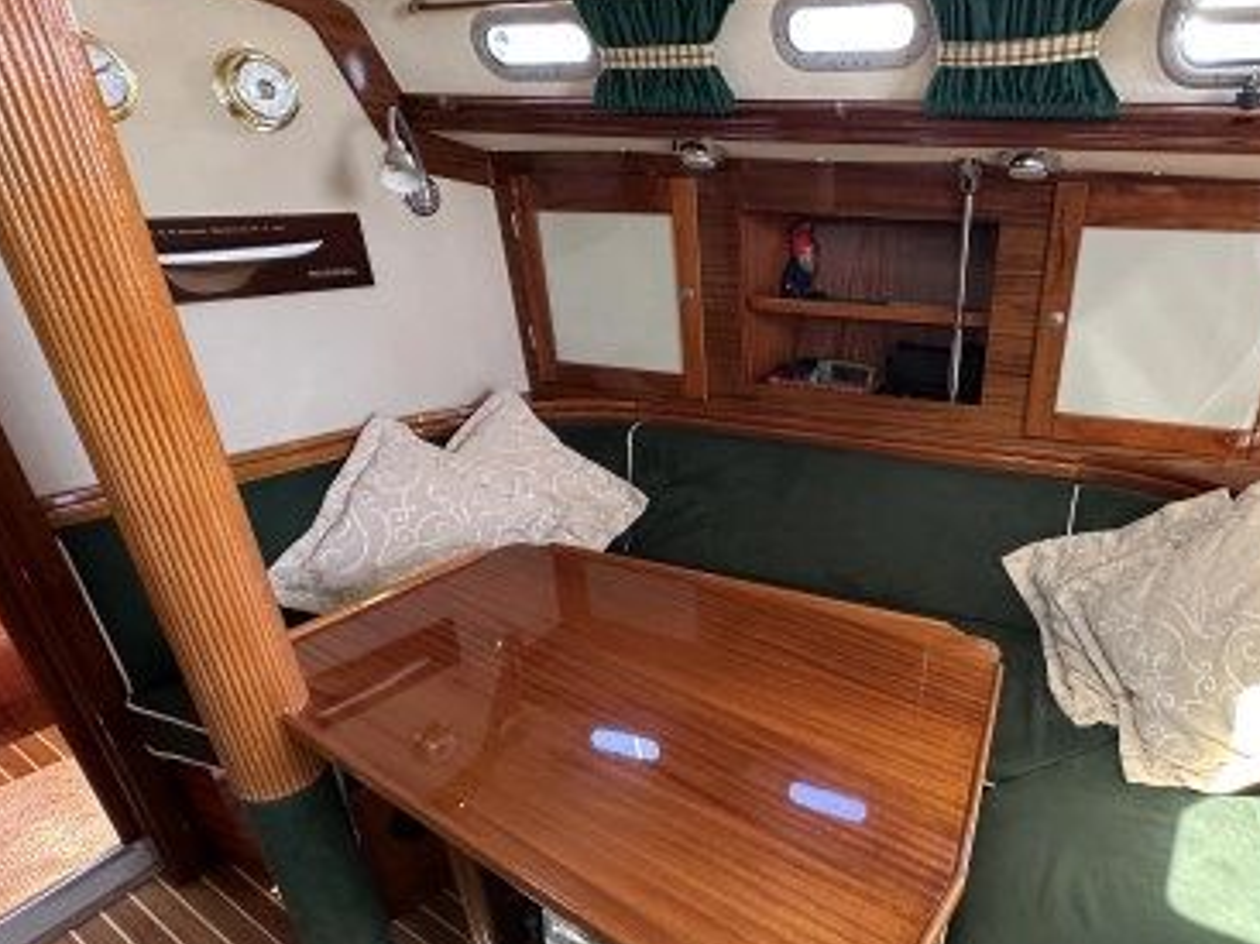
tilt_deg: -26.0
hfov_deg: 76.9
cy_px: 554
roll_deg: -0.9
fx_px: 764
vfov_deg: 63.0
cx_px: 821
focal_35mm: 21
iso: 320
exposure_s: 1/85
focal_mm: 2.22
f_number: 2.2
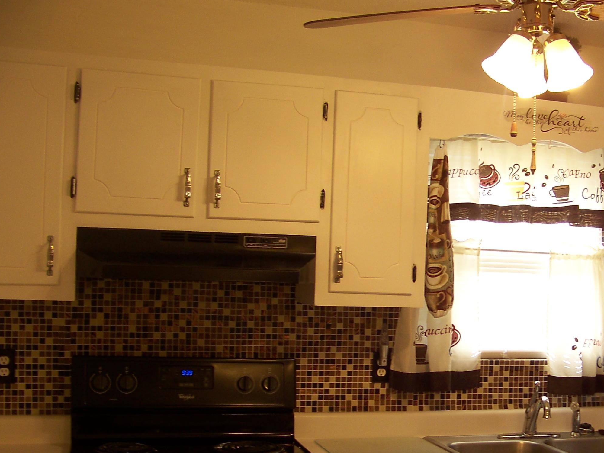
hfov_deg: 35.0
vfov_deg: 26.7
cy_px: 335
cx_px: 425
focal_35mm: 54
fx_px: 942
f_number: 2.8
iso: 64
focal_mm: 5.85
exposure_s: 1/50
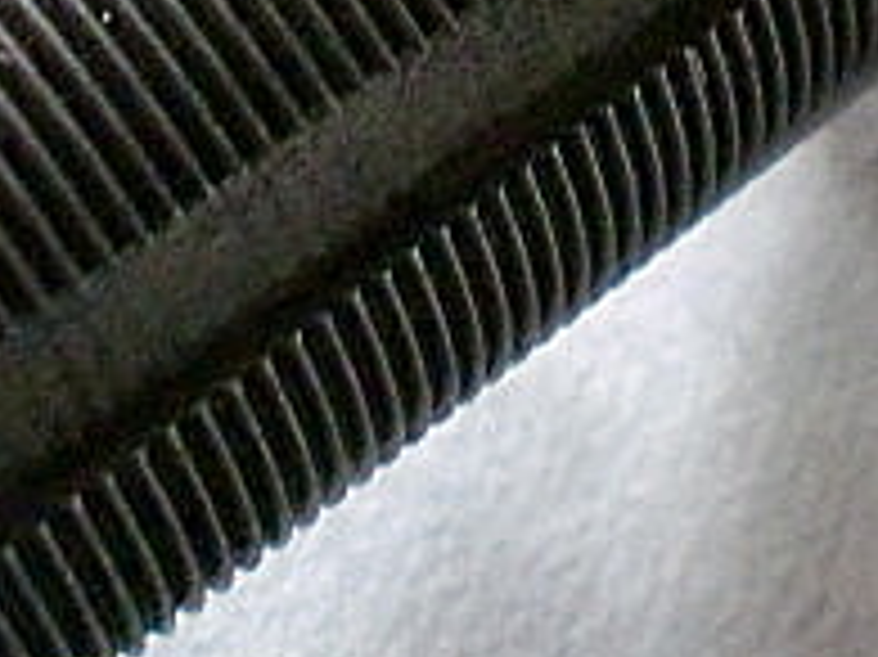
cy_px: -360
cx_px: 1112
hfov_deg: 16.3
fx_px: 2915
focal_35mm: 115
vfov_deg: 12.2
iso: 640
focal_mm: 6.3
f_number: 3.1
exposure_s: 1/60
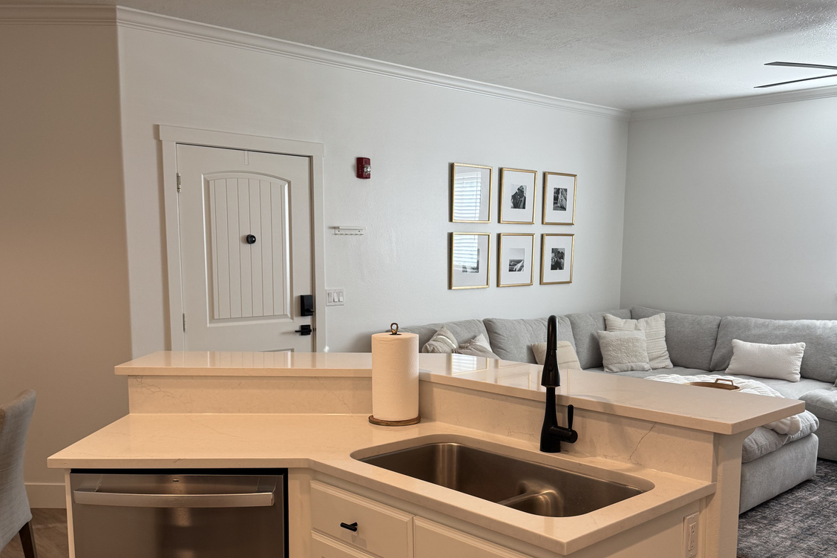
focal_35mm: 34
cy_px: 344
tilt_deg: -6.3
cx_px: 411
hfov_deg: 55.8
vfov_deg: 38.7
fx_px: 790
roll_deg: +0.8
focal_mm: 6.76
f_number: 1.78
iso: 125
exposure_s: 1/120
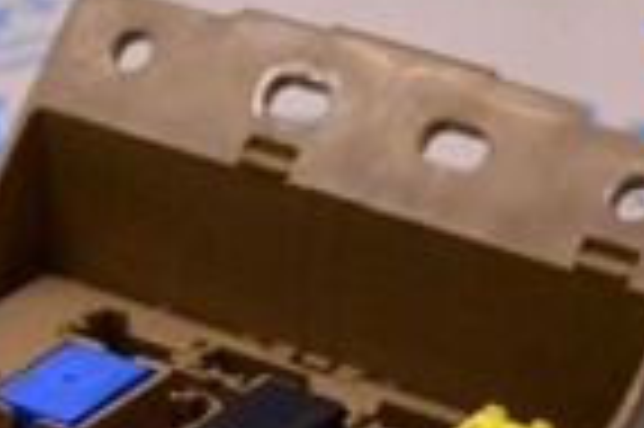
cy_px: 678
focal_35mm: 194
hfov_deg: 10.5
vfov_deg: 6.9
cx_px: 63
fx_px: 3471
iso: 1600
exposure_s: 1/400
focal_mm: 29
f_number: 4.2
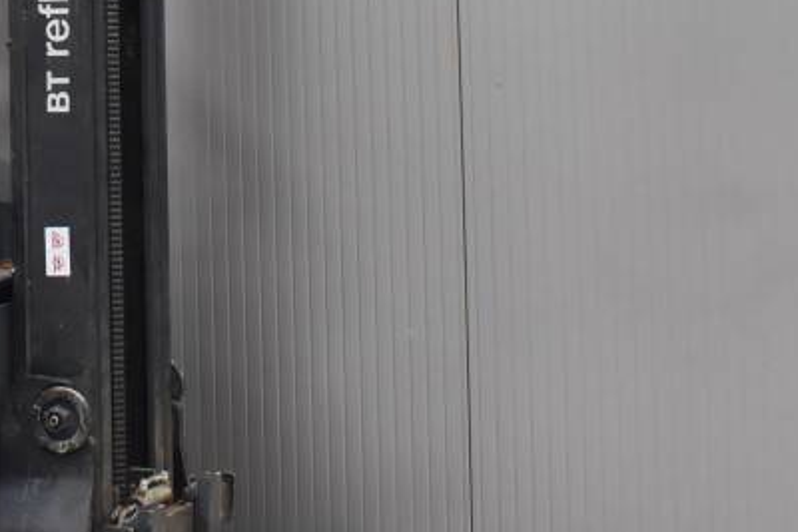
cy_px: 6
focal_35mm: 94
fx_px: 2095
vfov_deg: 14.3
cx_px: 28
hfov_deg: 20.9
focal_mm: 21
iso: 1250
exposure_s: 1/25
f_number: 5.6
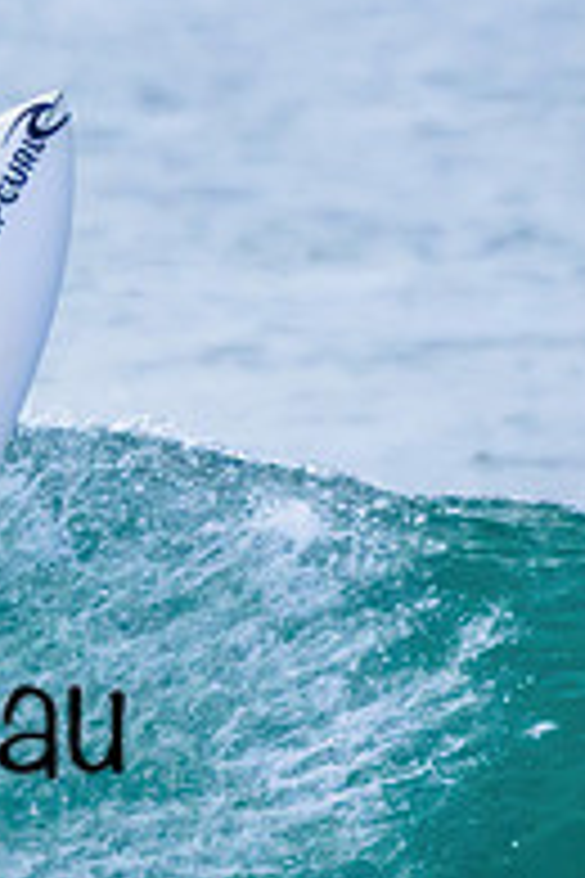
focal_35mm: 3023
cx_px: -306
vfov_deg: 0.7
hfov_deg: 0.5
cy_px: 554
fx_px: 73680
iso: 9000
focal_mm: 900
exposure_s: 1/3200
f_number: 11
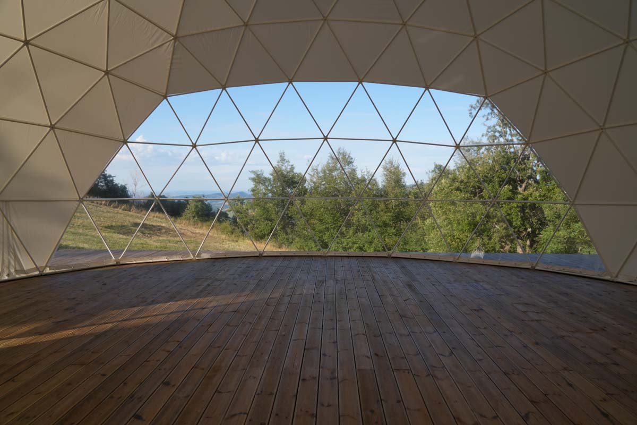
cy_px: 212
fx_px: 478
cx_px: 318
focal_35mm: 27
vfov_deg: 47.9
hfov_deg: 67.4
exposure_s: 1/320
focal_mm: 27
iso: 100
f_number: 5.6
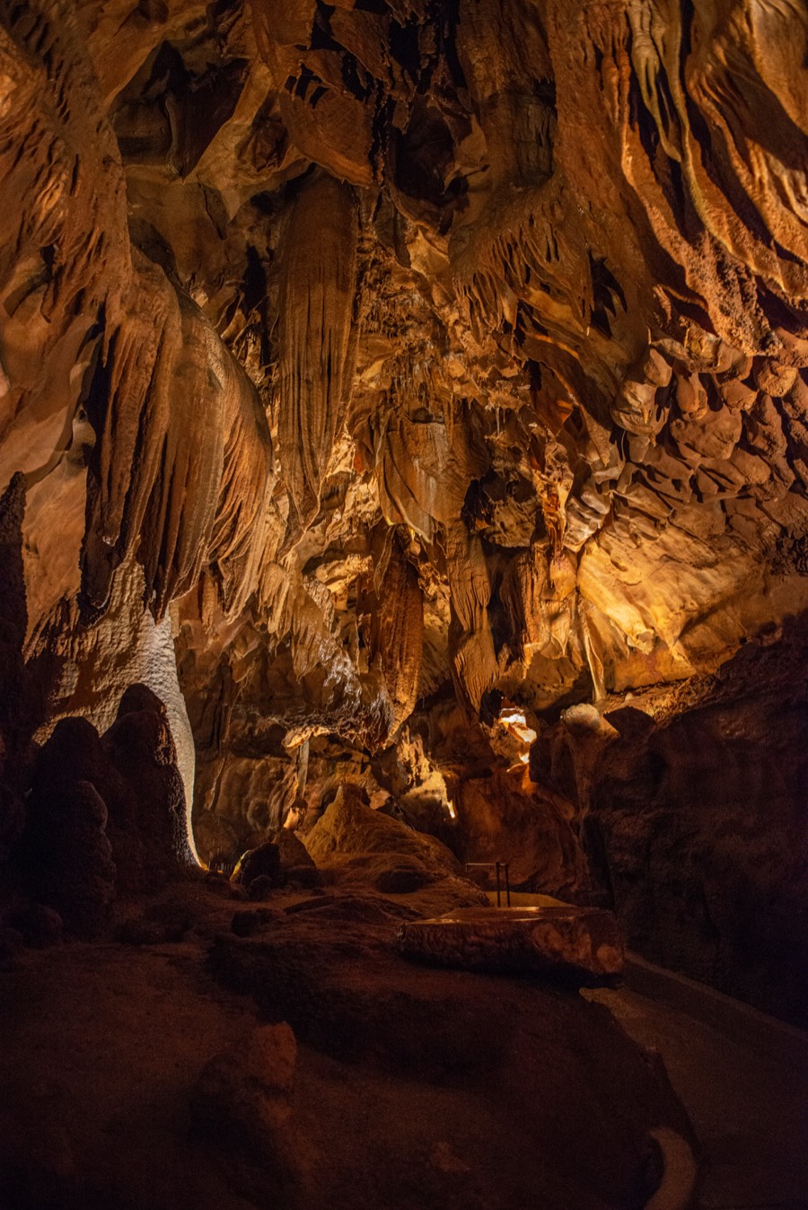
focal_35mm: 24
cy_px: 605
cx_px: 404
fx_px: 807
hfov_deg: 53.2
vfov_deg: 73.7
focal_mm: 24
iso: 5000
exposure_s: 1/40
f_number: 2.8
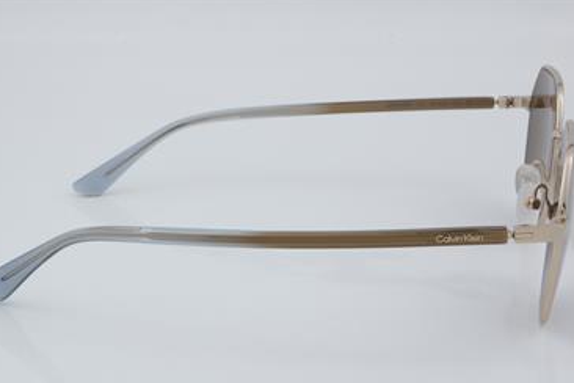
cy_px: 202
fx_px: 1307
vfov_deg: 16.7
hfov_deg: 24.8
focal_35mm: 82
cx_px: 278
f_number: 32
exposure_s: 1/4
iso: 100
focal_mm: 50
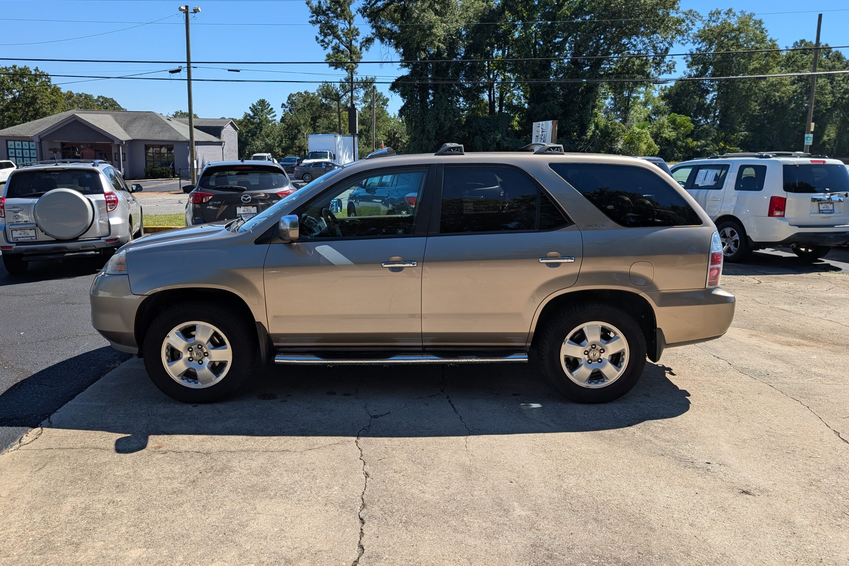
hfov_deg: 69.4
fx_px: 613
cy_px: 269
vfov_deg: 49.5
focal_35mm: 26
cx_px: 429
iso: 21
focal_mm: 6.9
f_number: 1.68
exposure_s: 1/917
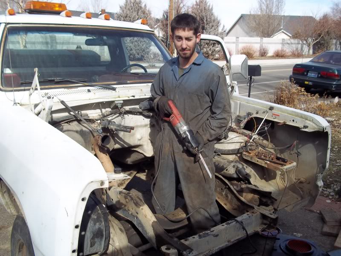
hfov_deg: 51.4
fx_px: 355
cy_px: 128
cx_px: 170
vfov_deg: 39.7
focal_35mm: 36
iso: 80
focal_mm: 6.5
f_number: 8
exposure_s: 1/125
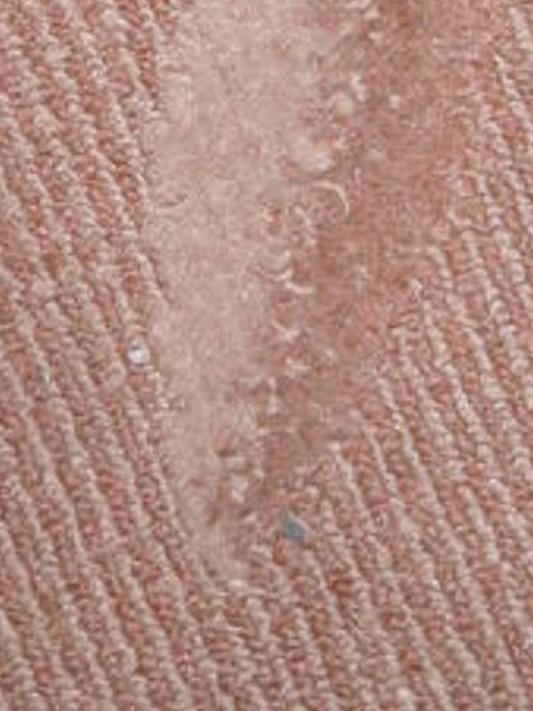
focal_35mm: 93
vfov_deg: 20.1
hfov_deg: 15.9
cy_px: -87
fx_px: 1911
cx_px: 238
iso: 80
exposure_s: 1/45
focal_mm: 6.3
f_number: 3.5
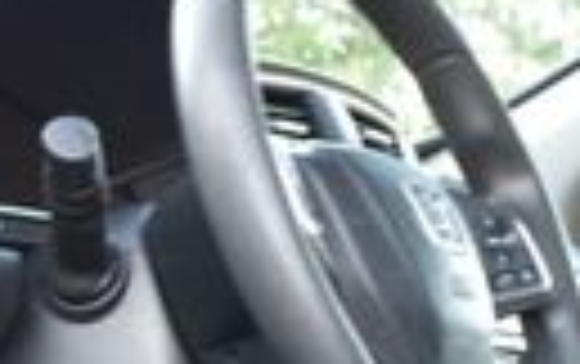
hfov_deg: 11.0
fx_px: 3000
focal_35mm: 190
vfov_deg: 6.6
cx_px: 274
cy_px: 858
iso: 640
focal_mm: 25
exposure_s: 1/15
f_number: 6.3
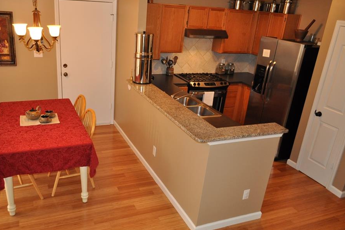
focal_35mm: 31
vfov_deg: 42.3
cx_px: 152
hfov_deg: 60.1
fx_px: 297
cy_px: 121
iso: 800
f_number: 3.5
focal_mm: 18
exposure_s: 1/60
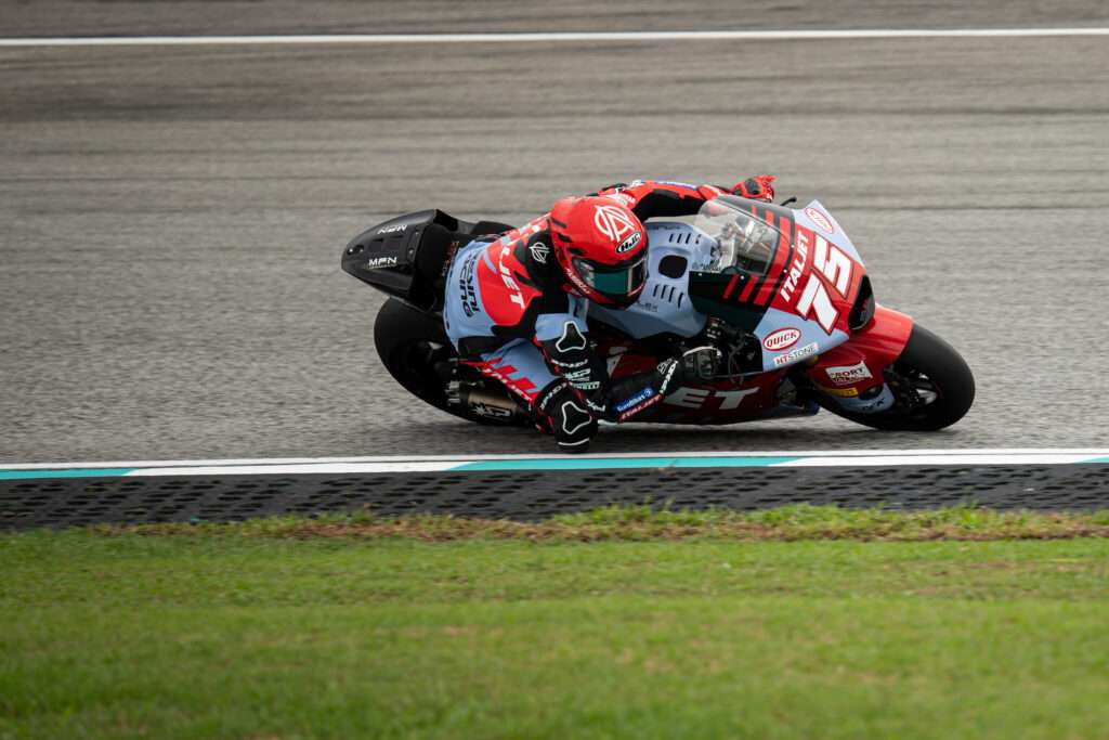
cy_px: 420
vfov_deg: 2.3
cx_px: 832
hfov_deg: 3.4
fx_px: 18485
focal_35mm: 600
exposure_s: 1/1250
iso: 200
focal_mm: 400
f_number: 5
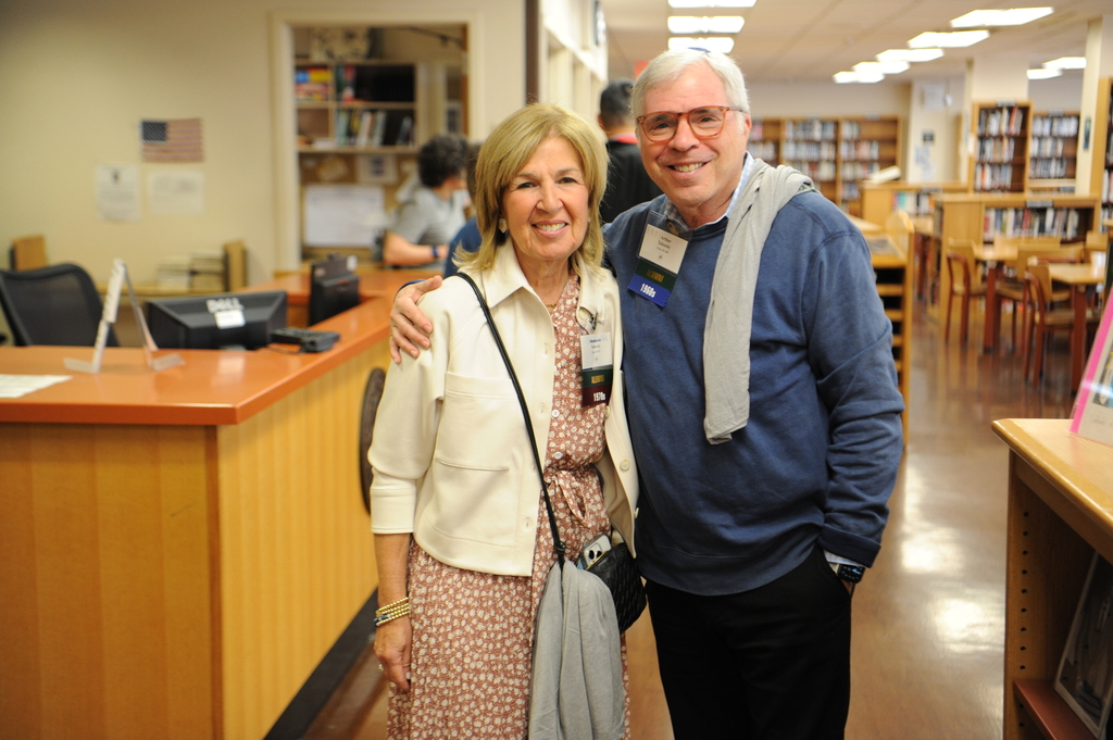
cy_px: 370
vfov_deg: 26.9
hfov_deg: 39.6
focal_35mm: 50
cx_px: 556
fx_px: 1545
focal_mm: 50
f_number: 2.8
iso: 1250
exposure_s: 1/160
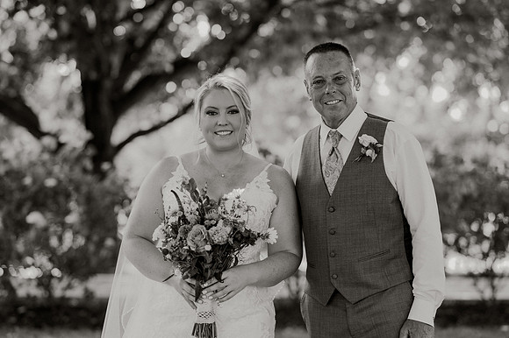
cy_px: 169
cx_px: 254
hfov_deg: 19.5
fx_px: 1484
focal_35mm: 105
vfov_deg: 13.0
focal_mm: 105
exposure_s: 1/100
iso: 100
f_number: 2.8
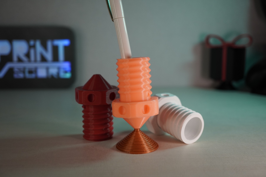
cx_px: 133
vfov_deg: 29.9
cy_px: 88
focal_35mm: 45
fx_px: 332
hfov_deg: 43.6
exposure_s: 1/640
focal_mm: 30
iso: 1000
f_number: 4
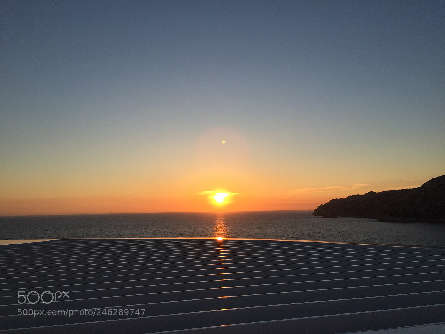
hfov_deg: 61.7
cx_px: 222
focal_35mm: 29
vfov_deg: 48.2
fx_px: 373
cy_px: 167
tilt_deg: +4.9
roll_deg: +0.8
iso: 32
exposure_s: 1/1980
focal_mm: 4.15
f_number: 2.2
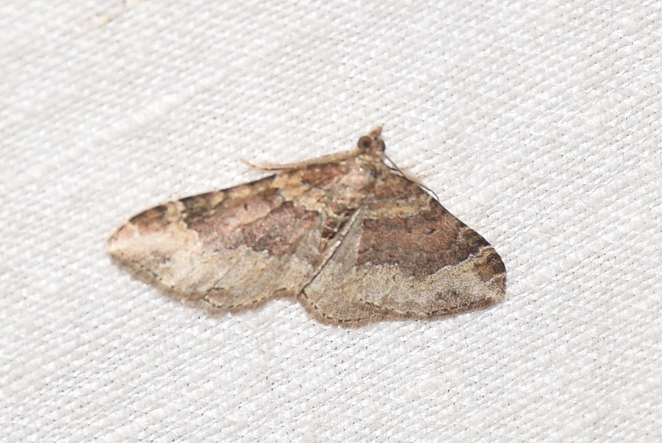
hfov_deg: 9.8
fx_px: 3865
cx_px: 331
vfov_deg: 6.6
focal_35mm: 210
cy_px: 222
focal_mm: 140
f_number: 11
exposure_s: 1/160
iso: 100
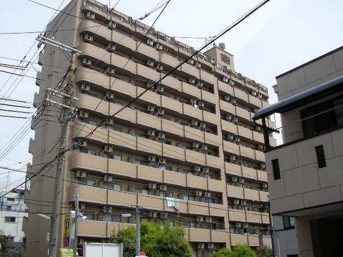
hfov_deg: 47.9
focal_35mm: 39
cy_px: 126
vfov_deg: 36.8
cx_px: 170
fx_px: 386
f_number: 4.1
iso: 71
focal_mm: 5.8
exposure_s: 1/695
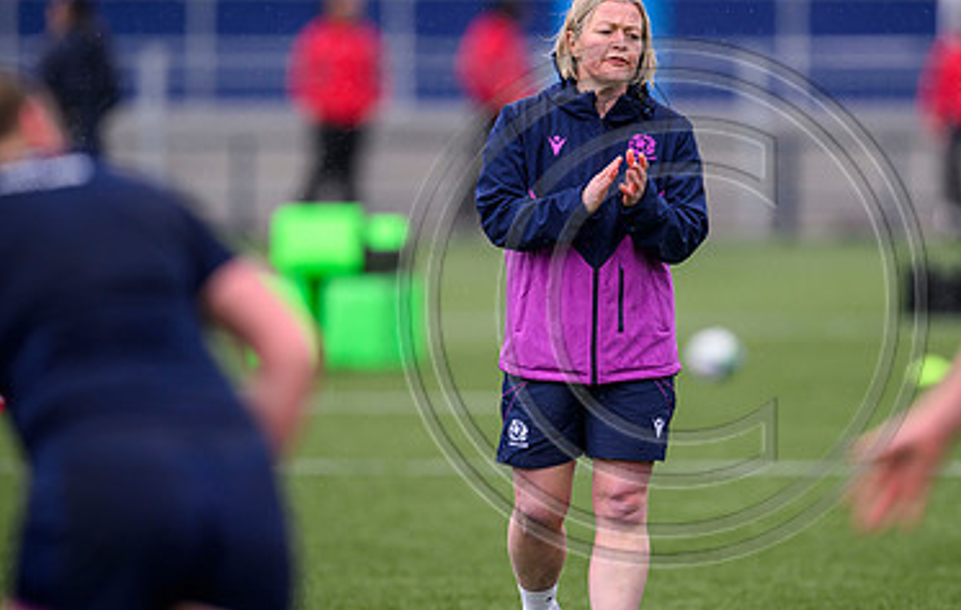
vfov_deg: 1.9
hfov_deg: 3.1
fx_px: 17946
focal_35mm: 682
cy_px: 237
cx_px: 602
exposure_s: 1/2500
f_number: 2.8
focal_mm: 400
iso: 500
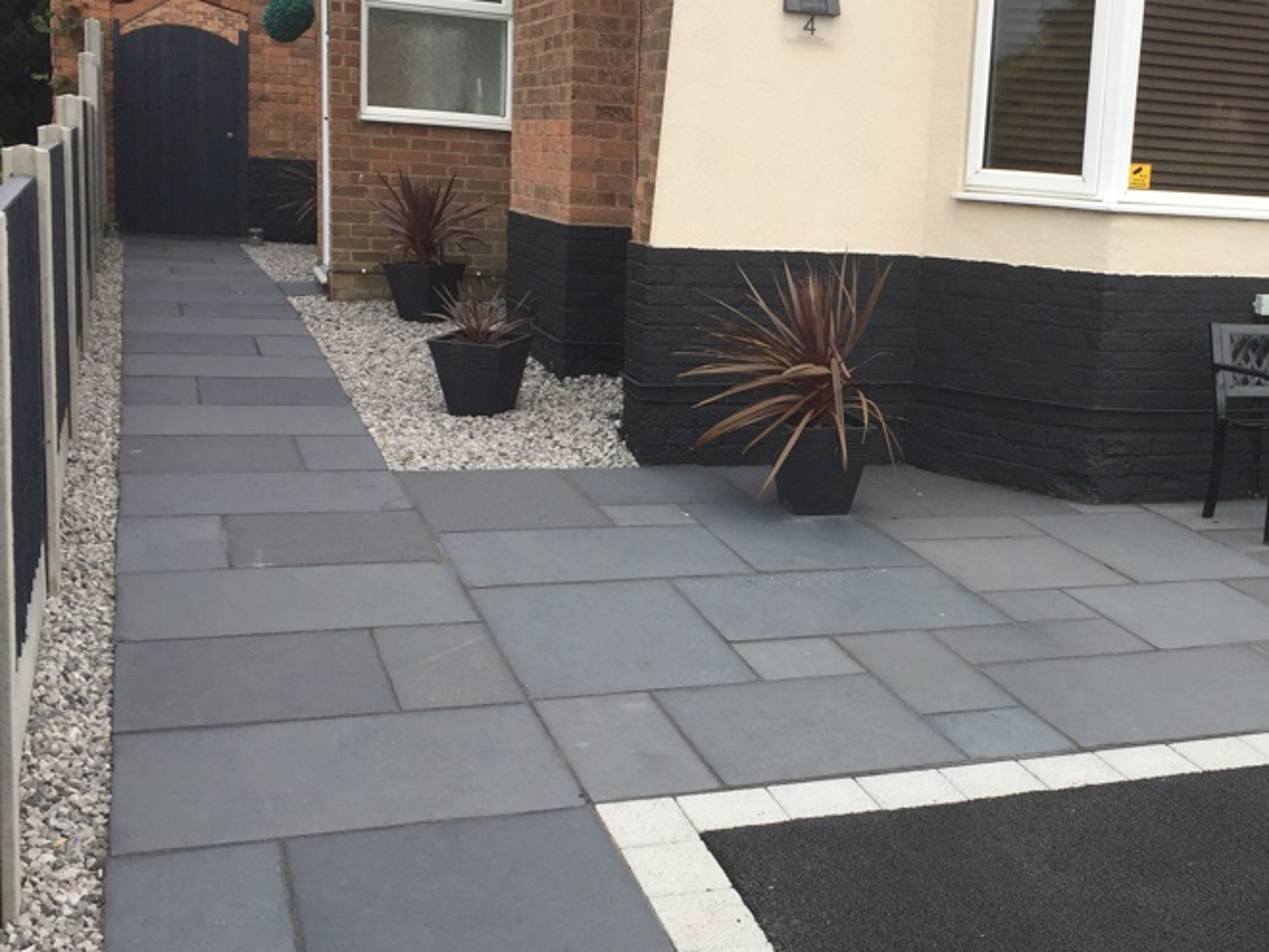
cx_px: 909
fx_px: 1650
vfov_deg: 32.2
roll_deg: -3.9
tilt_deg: -9.0
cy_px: 483
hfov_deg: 41.2
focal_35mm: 45
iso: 32
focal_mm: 4.15
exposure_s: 1/1412
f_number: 2.2
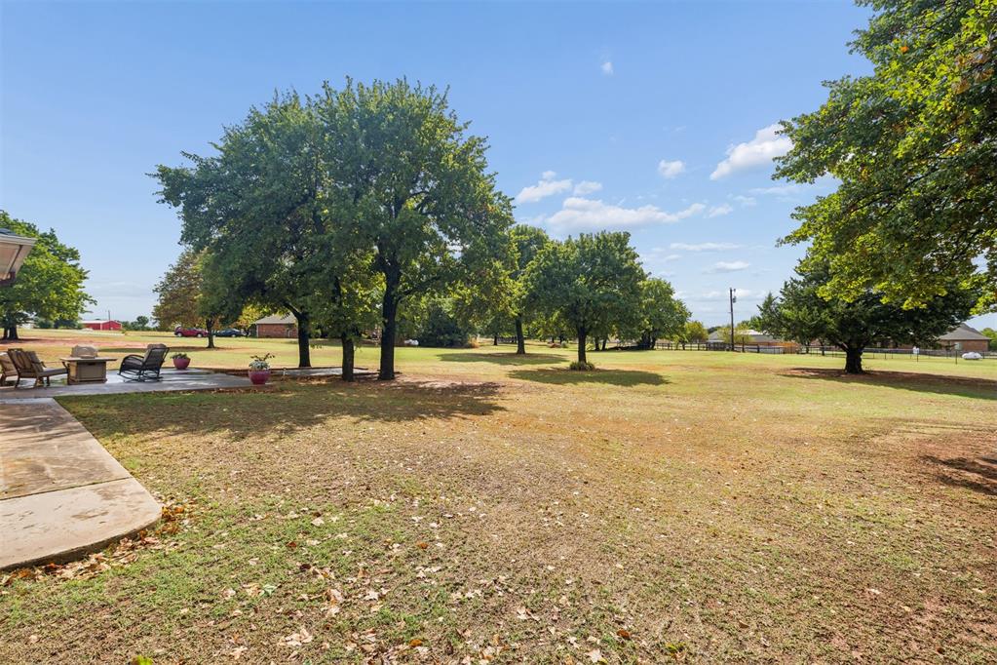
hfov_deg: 96.7
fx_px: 443
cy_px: 332
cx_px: 498
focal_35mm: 16
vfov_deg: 73.7
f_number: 8
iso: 200
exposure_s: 1/1600
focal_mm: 16
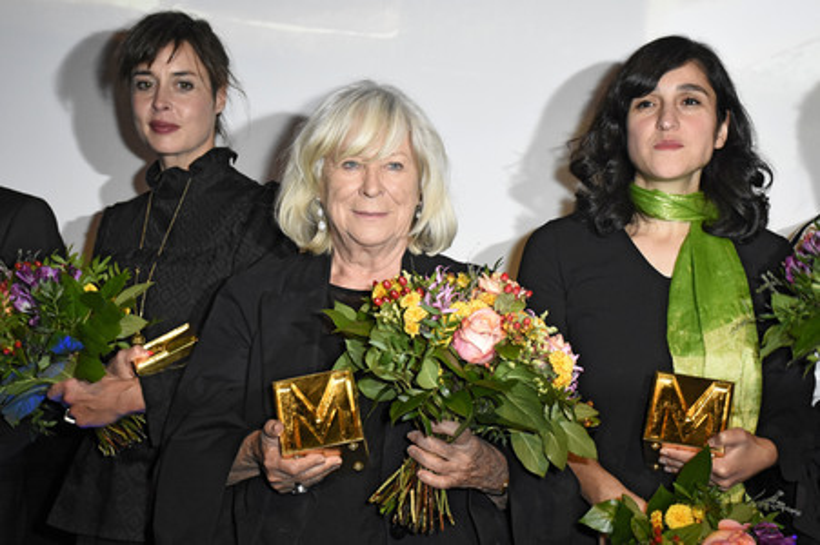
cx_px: 410
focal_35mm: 63
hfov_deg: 31.9
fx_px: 1434
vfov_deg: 21.5
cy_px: 272
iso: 3200
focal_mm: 42
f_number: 6.3
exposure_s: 1/125
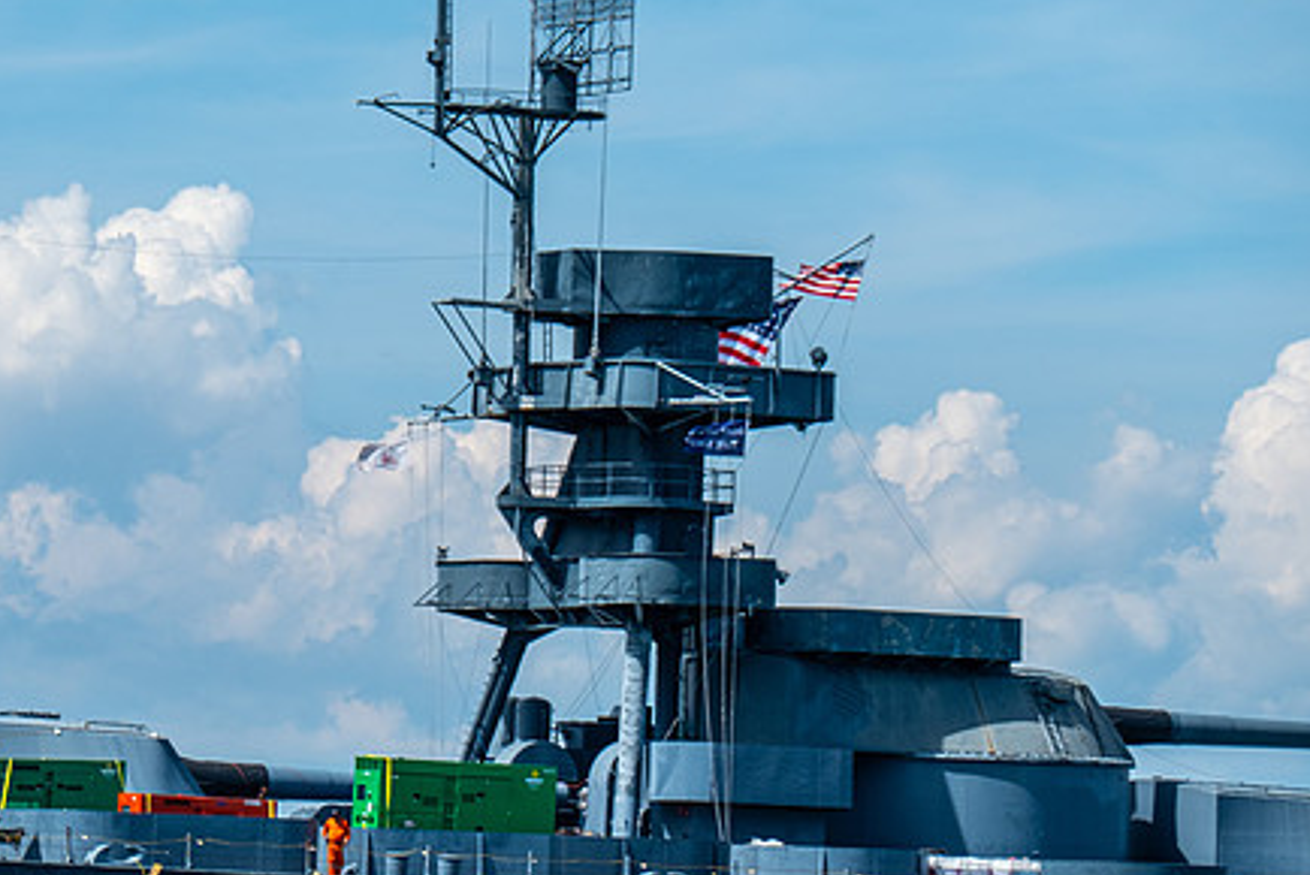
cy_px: 406
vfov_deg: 5.1
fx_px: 9831
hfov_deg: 7.6
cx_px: 598
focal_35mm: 270
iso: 200
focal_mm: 134.5
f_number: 5.6
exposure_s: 1/1250
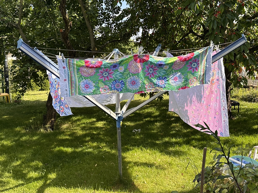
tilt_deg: -6.3
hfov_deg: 71.6
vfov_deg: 56.8
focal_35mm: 24
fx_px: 179
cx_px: 129
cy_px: 96
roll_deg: +1.3
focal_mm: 6.86
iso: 80
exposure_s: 1/1119
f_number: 1.78
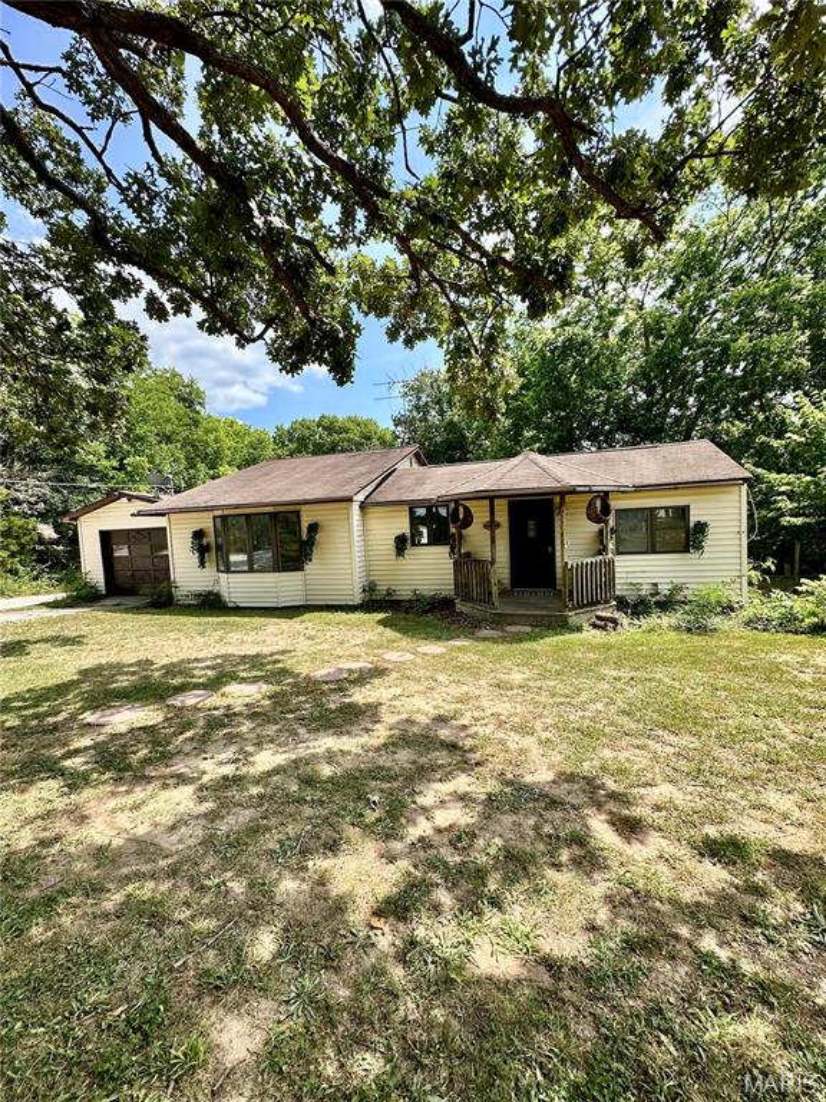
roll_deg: +2.7
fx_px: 445
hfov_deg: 85.7
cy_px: 551
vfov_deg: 102.1
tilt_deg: -3.7
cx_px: 413
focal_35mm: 14
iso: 40
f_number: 2.2
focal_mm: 2.22
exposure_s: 1/888
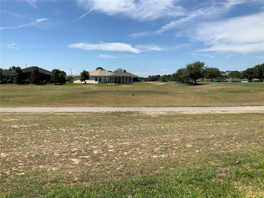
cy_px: 99
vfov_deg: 48.2
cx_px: 132
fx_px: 221
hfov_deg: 61.7
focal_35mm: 29
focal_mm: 3
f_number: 1.8
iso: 20
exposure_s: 1/2959
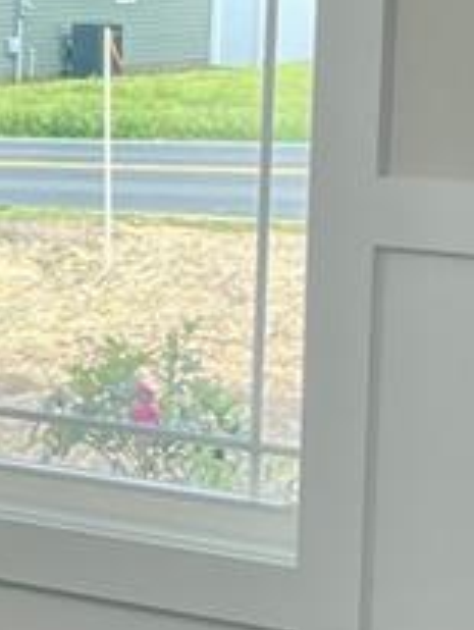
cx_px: -550
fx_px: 3389
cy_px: 187
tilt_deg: -4.5
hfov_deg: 7.6
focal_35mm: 186
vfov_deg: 10.6
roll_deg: -0.1
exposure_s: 1/120
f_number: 1.6
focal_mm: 5.1
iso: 40
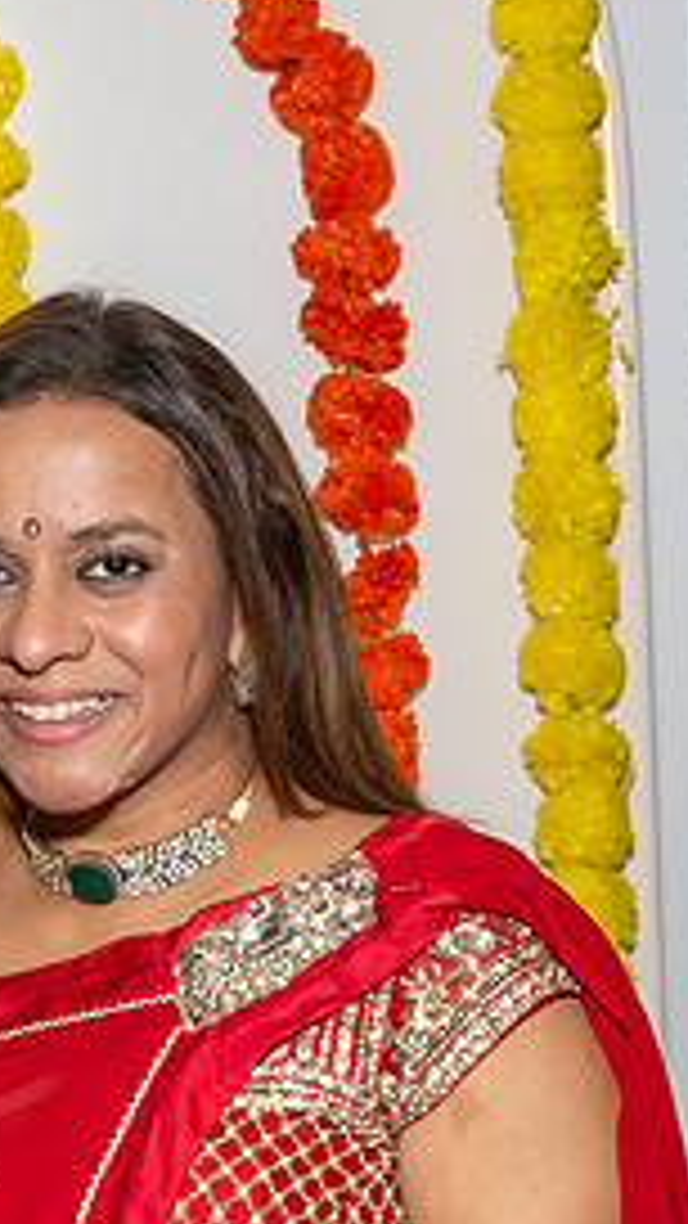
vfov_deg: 19.7
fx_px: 3503
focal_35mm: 108
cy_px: 928
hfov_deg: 11.1
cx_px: 42
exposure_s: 1/250
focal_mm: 26
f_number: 7.1
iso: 1000
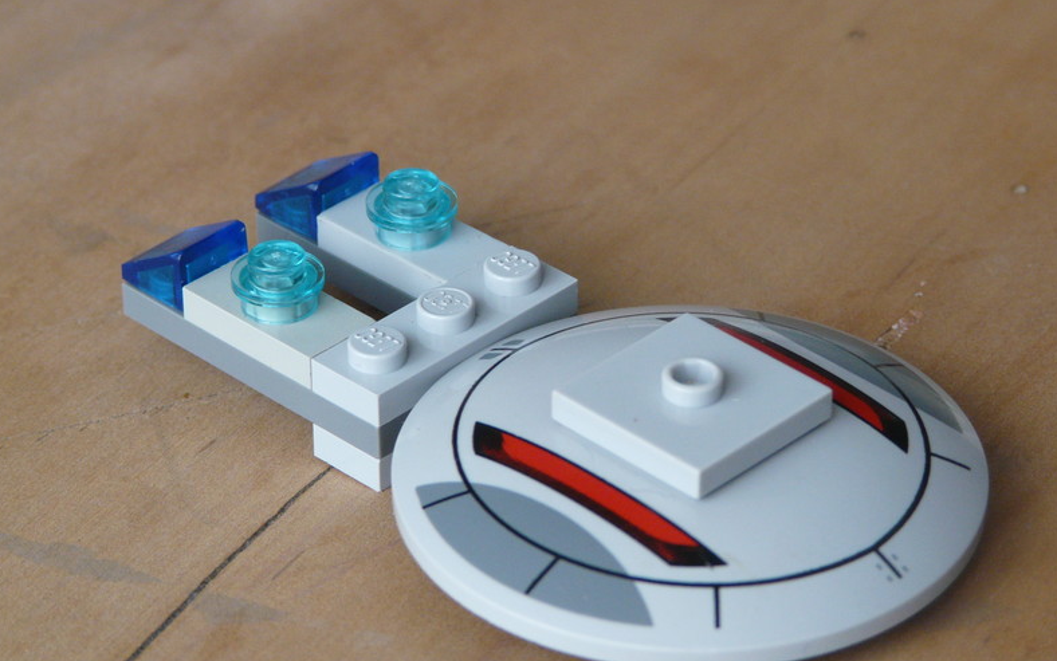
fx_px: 4812
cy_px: 343
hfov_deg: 12.5
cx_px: 573
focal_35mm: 167
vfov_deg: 7.9
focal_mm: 22.6
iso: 200
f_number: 3.6
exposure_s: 1/60
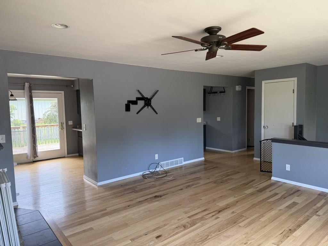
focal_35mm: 24
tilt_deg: -4.4
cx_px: 164
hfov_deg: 71.6
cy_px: 123
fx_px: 227
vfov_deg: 56.8
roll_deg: +0.7
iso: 200
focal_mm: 6.76
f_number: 1.78
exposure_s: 1/121
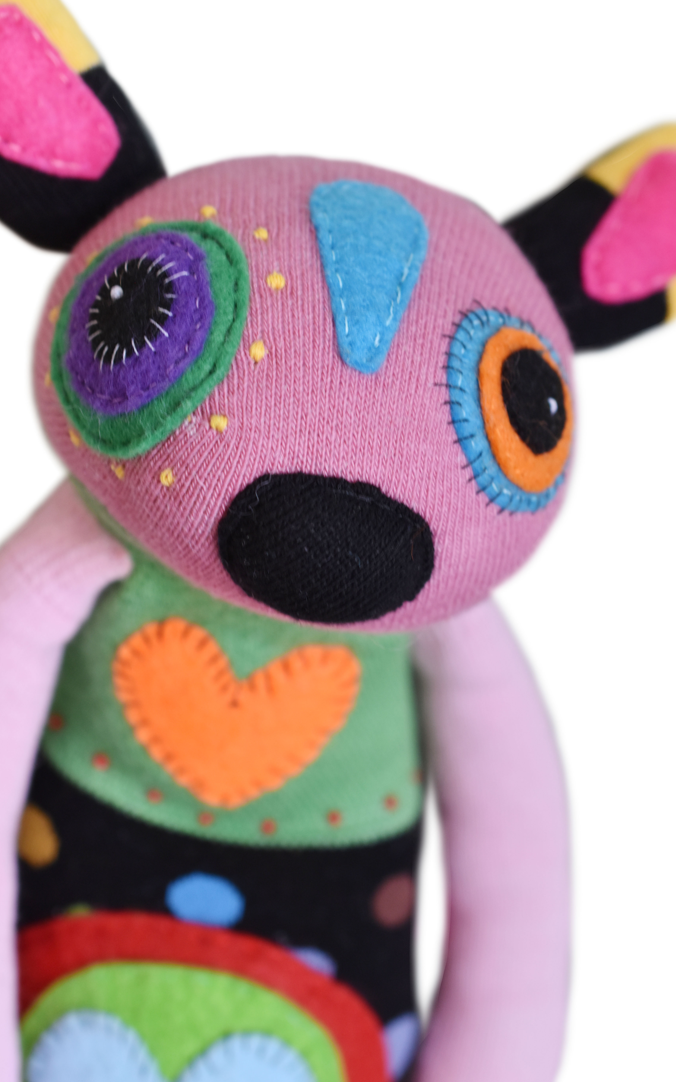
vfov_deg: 33.0
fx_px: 1827
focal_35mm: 62
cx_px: 321
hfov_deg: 21.0
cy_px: 544
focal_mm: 40
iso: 450
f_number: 4
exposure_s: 1/60
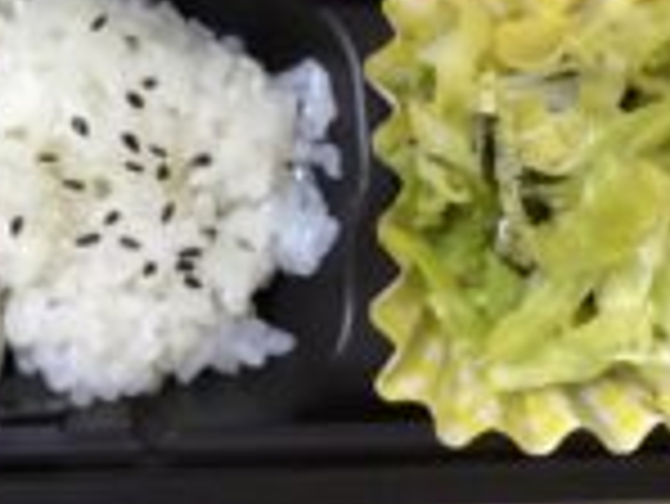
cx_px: -16
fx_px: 1511
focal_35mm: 78
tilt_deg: -77.8
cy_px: -88
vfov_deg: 18.1
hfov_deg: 23.8
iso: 200
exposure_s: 1/50
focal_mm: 3.3
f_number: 2.4
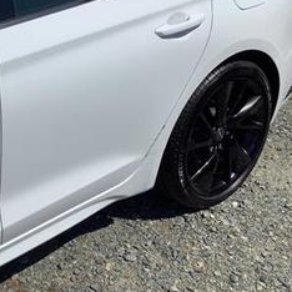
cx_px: 24
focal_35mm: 59
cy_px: 80
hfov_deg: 27.9
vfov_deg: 28.7
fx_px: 563
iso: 25
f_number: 2.4
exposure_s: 1/4808
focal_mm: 3.3
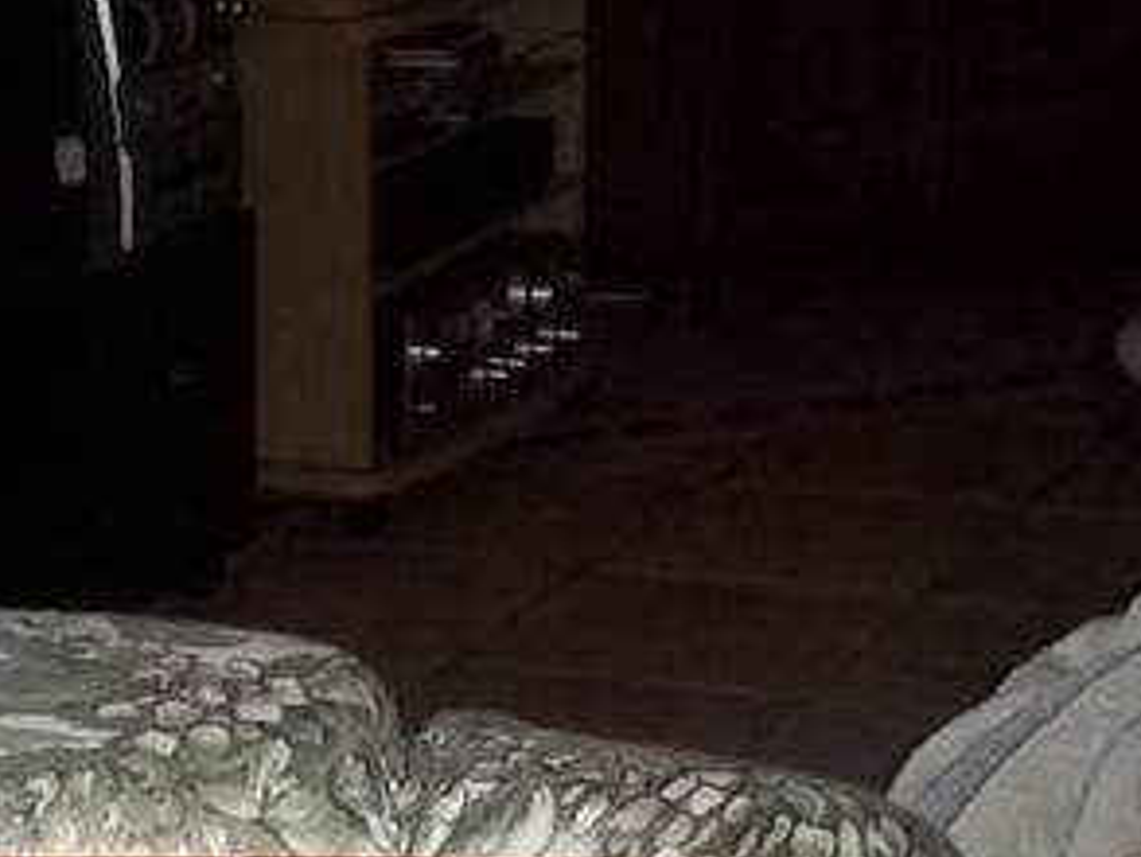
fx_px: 4056
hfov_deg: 14.7
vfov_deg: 11.5
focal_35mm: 123
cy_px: 1363
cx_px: -650
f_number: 3.1
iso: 160
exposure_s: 1/30
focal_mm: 6.5
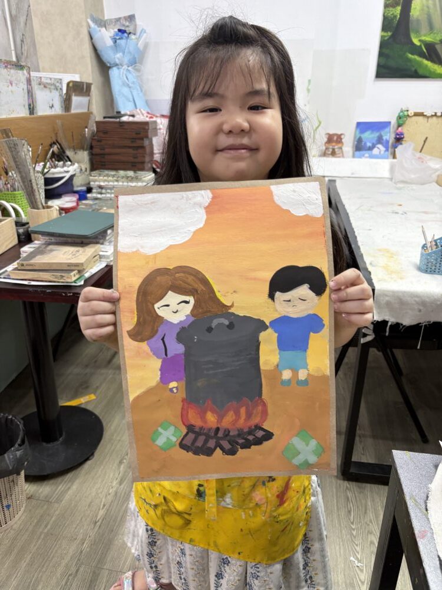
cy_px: 295
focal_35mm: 26
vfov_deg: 67.3
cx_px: 221
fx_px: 443
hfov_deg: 53.1
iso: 125
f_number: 1.6
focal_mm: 5.96
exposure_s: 1/100
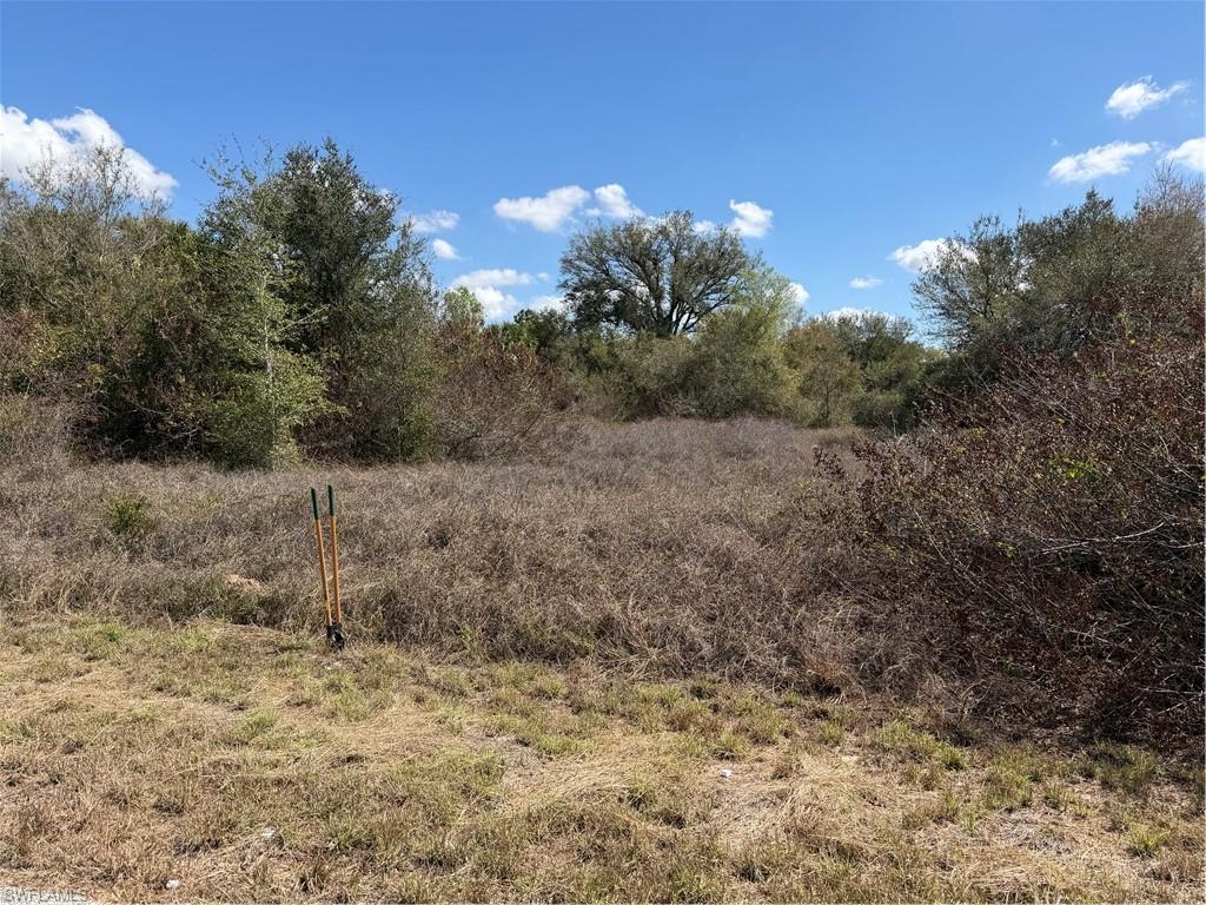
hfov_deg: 71.6
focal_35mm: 24
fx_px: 836
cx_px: 603
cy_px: 452
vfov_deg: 56.8
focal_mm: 6.76
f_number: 1.78
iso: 80
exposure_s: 1/4405
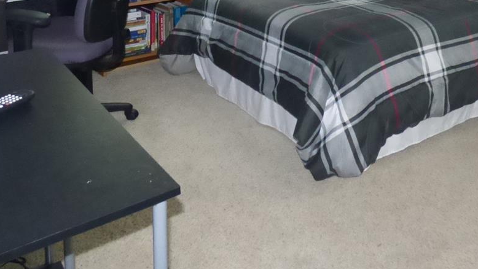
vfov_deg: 25.2
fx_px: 532
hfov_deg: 48.1
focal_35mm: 42
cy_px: -62
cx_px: 287
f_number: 2.8
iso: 800
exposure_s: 1/60
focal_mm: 3.58
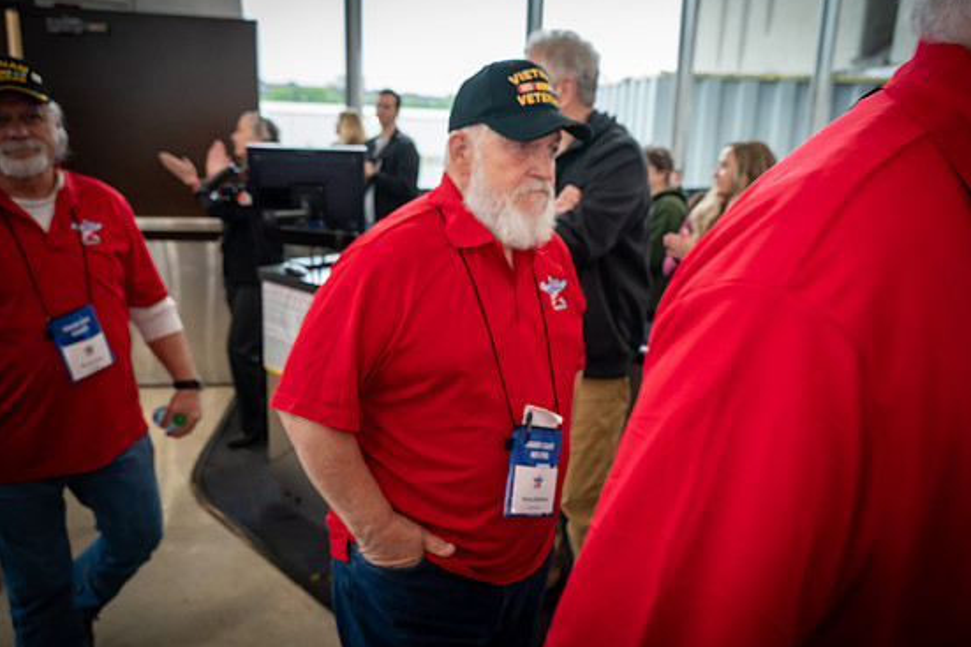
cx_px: 509
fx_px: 809
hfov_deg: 61.9
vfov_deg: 43.6
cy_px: 316
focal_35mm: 30
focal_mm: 28.5
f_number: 5
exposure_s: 1/100
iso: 3600
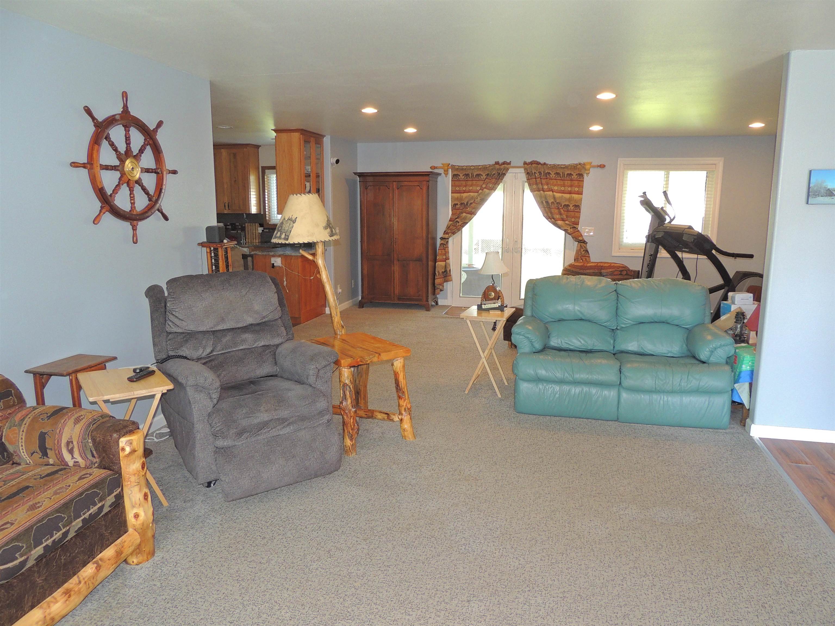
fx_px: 579
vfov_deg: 56.8
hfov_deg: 71.6
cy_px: 313
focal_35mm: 24
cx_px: 418
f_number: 3
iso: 280
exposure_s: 1/40
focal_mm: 4.3
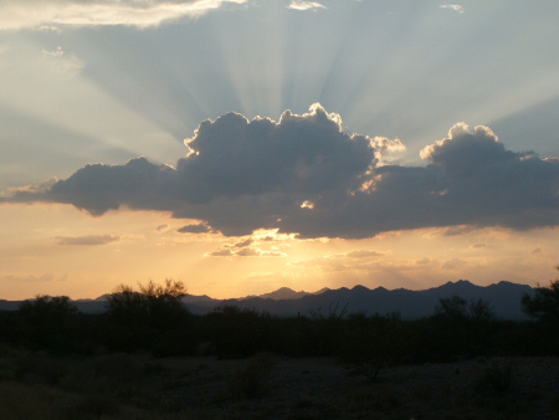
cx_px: 280
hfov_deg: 27.0
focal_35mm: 72
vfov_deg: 20.5
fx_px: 1163
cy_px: 210
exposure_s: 1/180
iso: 80
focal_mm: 12
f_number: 9.8
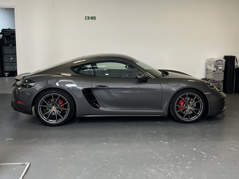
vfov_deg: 53.1
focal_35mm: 26
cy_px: 90
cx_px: 120
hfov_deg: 67.3
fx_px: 180
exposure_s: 1/100
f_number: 1.5
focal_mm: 5.7
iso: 125
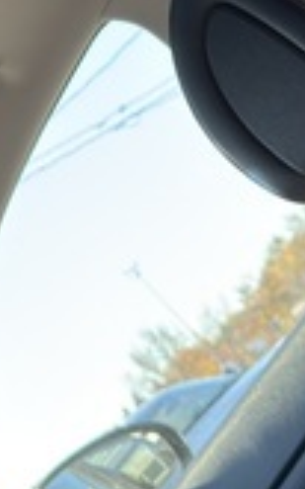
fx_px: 1438
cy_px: -160
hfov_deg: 11.6
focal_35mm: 108
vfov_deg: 17.9
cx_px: -139
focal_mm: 6.76
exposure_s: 1/350
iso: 80
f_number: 1.78
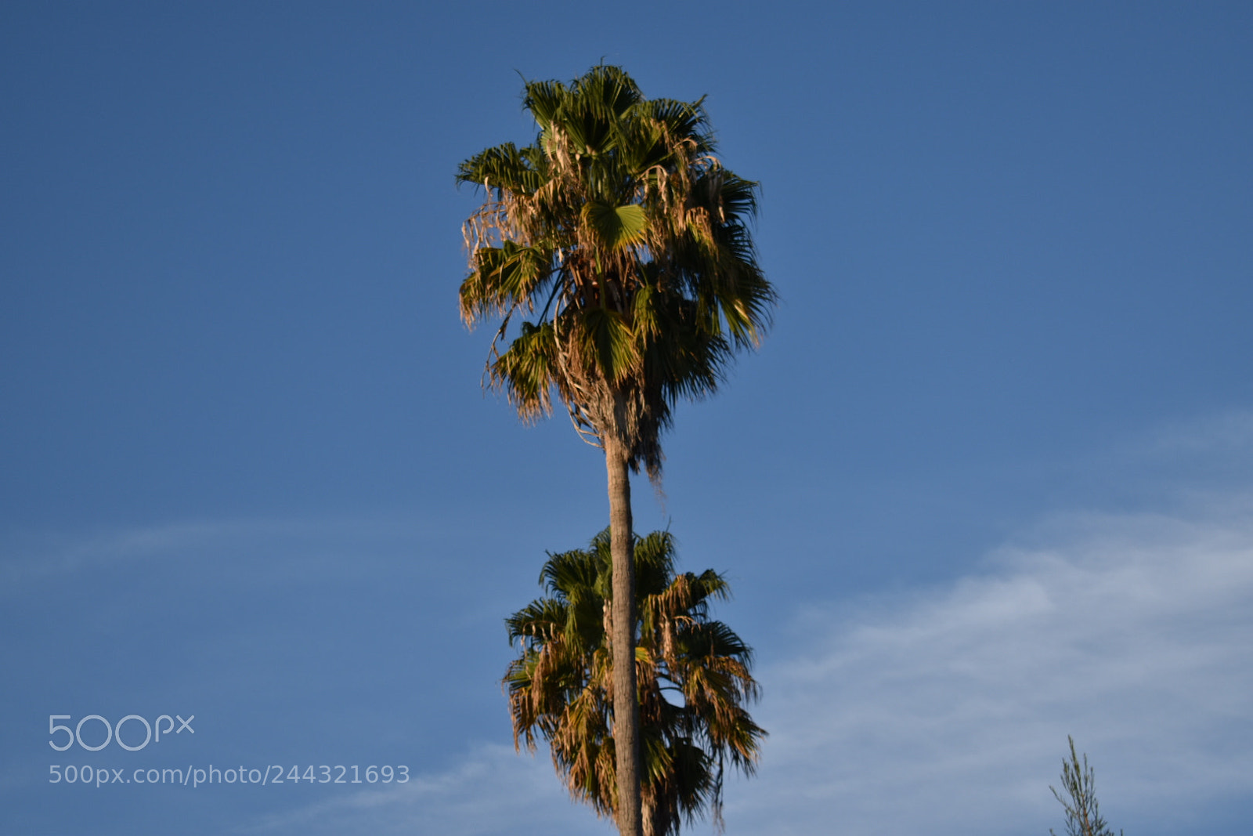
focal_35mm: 78
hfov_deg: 26.0
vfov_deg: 17.5
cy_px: 418
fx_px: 2715
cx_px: 626
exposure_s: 1/800
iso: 100
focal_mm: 52
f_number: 5.6
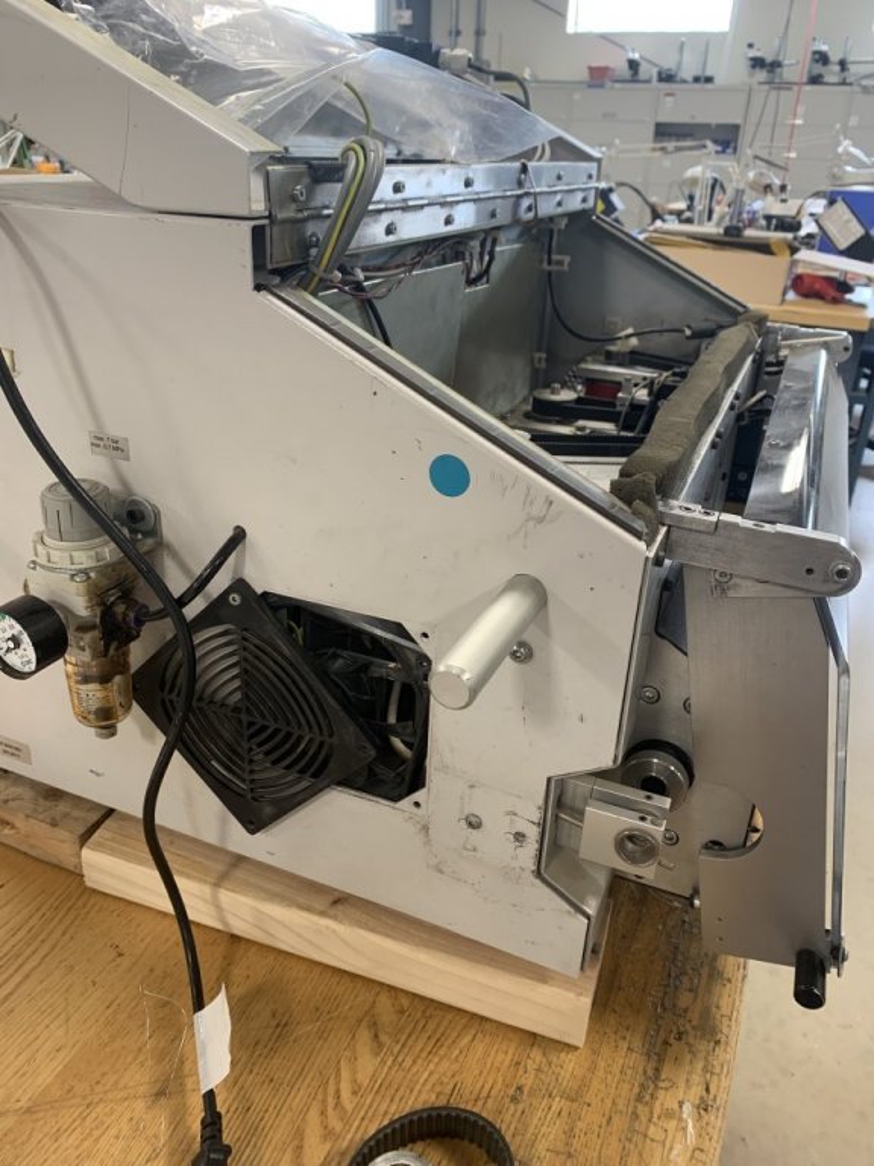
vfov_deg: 67.3
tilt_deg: -26.0
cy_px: 583
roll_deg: -2.3
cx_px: 437
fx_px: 875
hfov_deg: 53.1
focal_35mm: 26
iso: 100
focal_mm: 4.25
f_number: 1.8
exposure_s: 1/60
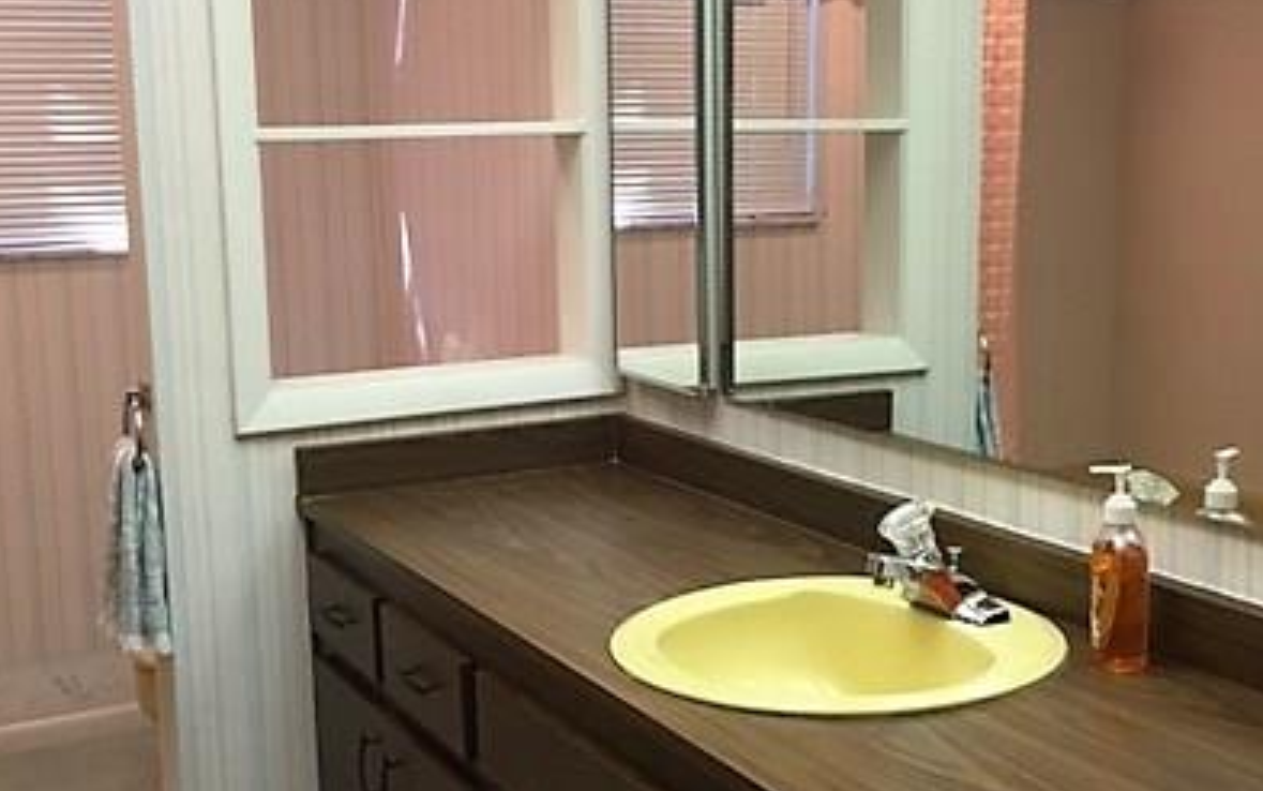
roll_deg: +1.5
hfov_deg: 40.3
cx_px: 652
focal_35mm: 50
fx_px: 1722
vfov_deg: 25.9
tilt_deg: -9.0
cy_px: 392
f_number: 2.2
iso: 32
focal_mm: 4.15
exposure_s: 1/40
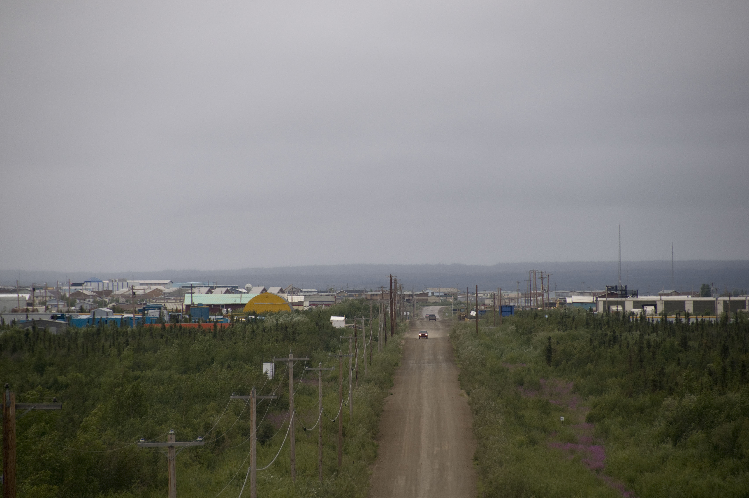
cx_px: 374
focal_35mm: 300
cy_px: 249
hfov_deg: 6.9
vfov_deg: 4.6
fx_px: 6234
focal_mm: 200
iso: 200
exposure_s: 1/400
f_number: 5.6
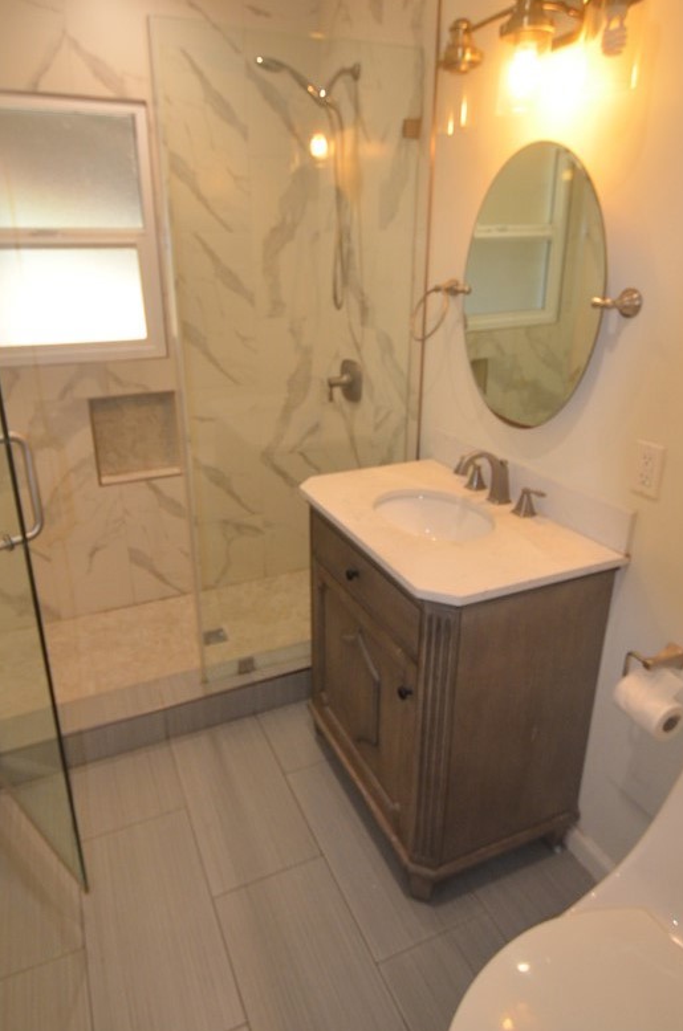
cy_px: 478
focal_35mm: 21
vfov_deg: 81.2
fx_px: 601
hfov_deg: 59.2
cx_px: 319
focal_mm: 10
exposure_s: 1/60
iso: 800
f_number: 3.5
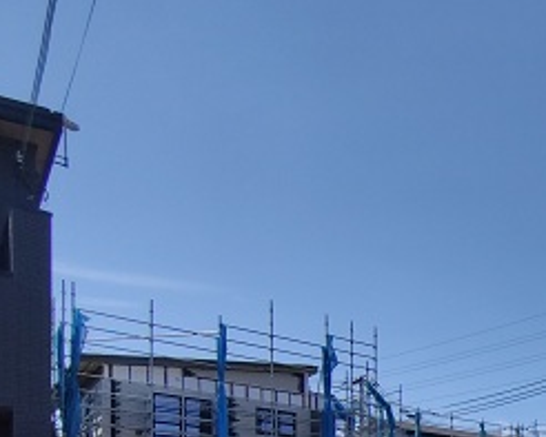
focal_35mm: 33
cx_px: 684
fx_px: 533
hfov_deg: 37.6
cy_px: 453
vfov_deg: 38.7
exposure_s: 1/1558
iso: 100
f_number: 2.2
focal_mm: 2.16
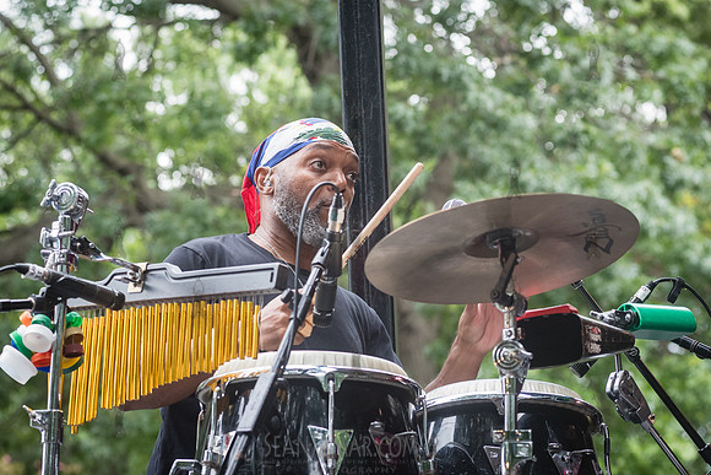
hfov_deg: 18.9
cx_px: 375
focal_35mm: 108
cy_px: 196
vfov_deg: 12.7
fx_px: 2132
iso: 2000
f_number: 5
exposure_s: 1/320
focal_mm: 92
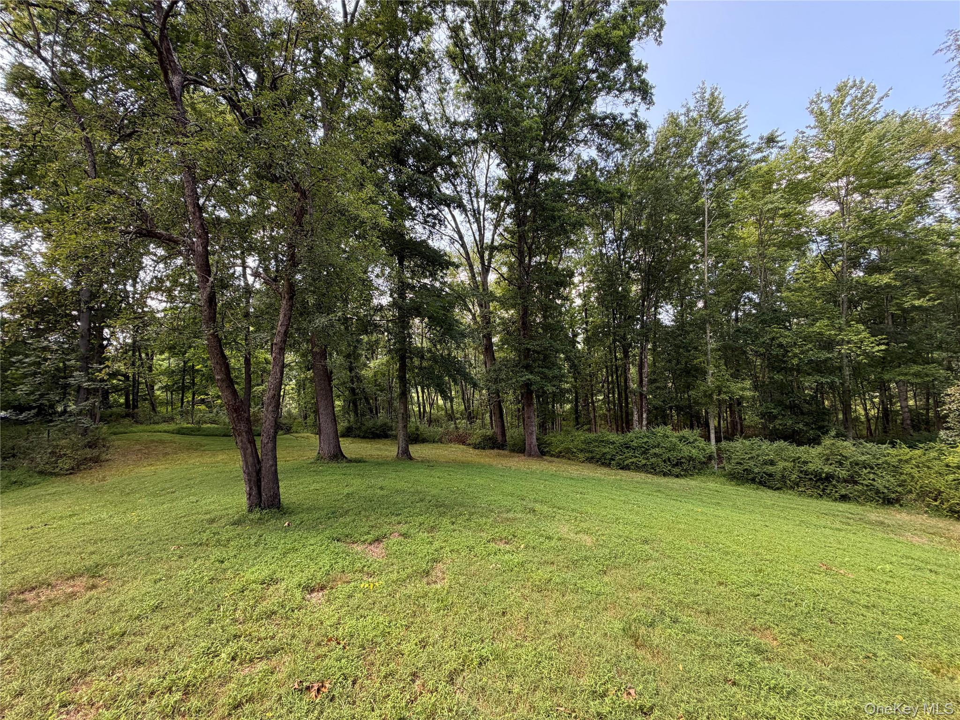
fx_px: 388
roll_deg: +2.7
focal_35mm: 14
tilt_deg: +4.7
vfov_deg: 85.7
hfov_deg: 102.1
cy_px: 360
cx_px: 480
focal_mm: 2.22
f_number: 2.2
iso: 80
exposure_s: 1/121
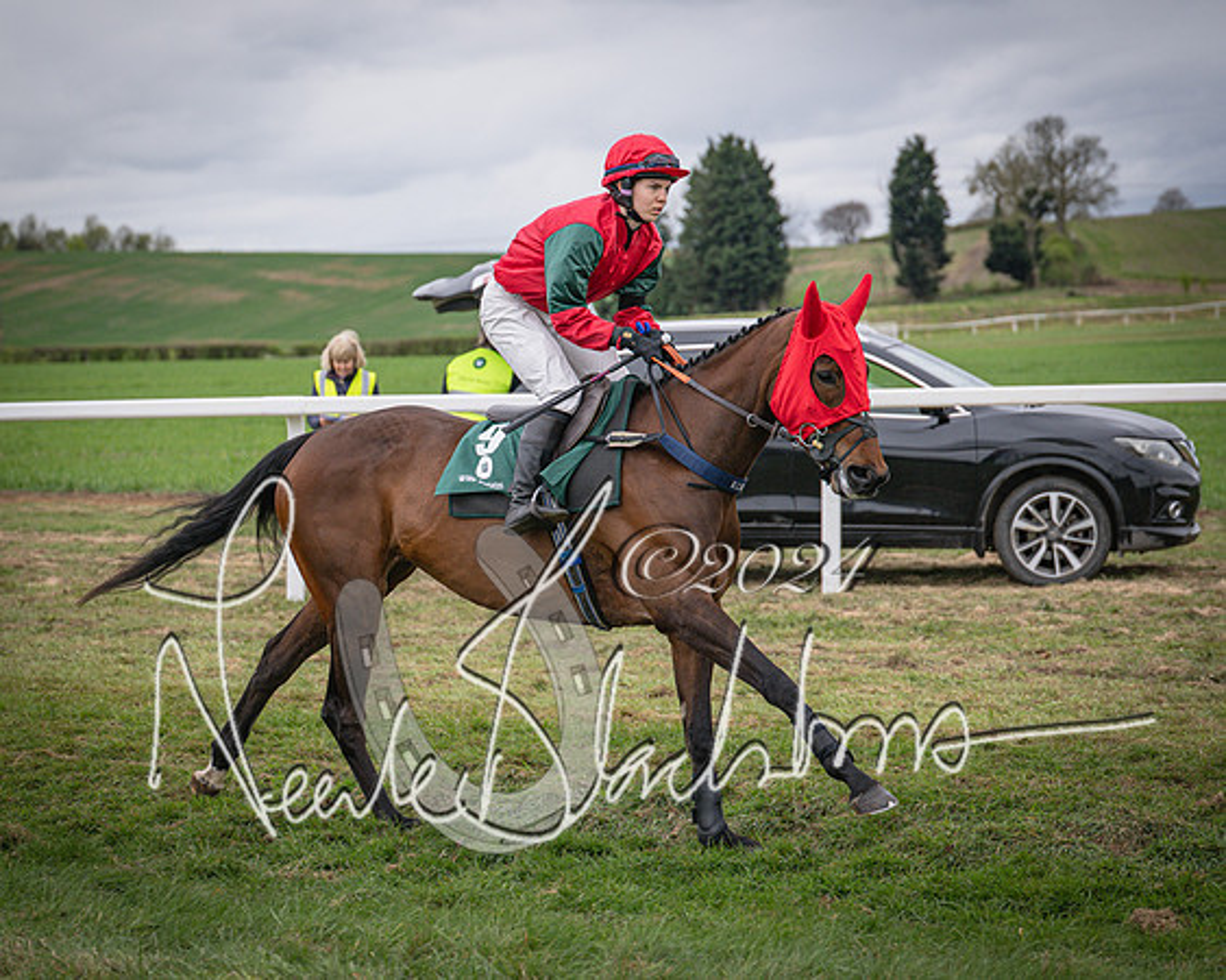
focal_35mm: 106
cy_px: 507
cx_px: 530
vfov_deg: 14.5
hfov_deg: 18.1
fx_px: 3843
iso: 400
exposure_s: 1/1600
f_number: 3.2
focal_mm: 70
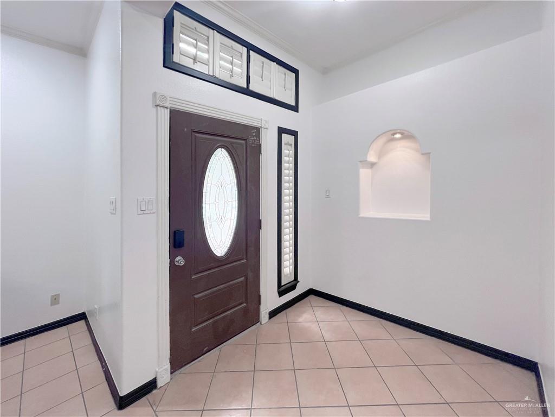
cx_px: 278
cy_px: 208
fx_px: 208
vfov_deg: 89.9
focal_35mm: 13
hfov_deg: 106.2
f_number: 1.8
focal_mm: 1.57
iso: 32
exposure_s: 1/2053
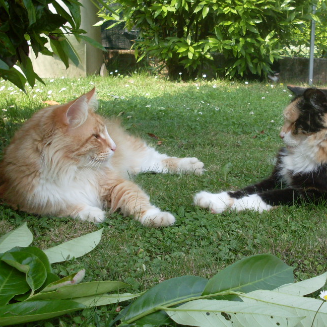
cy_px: 138
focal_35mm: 53
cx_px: 236
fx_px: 566
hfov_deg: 31.7
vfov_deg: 32.1
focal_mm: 6.3
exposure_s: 1/250
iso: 80
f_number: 2.8
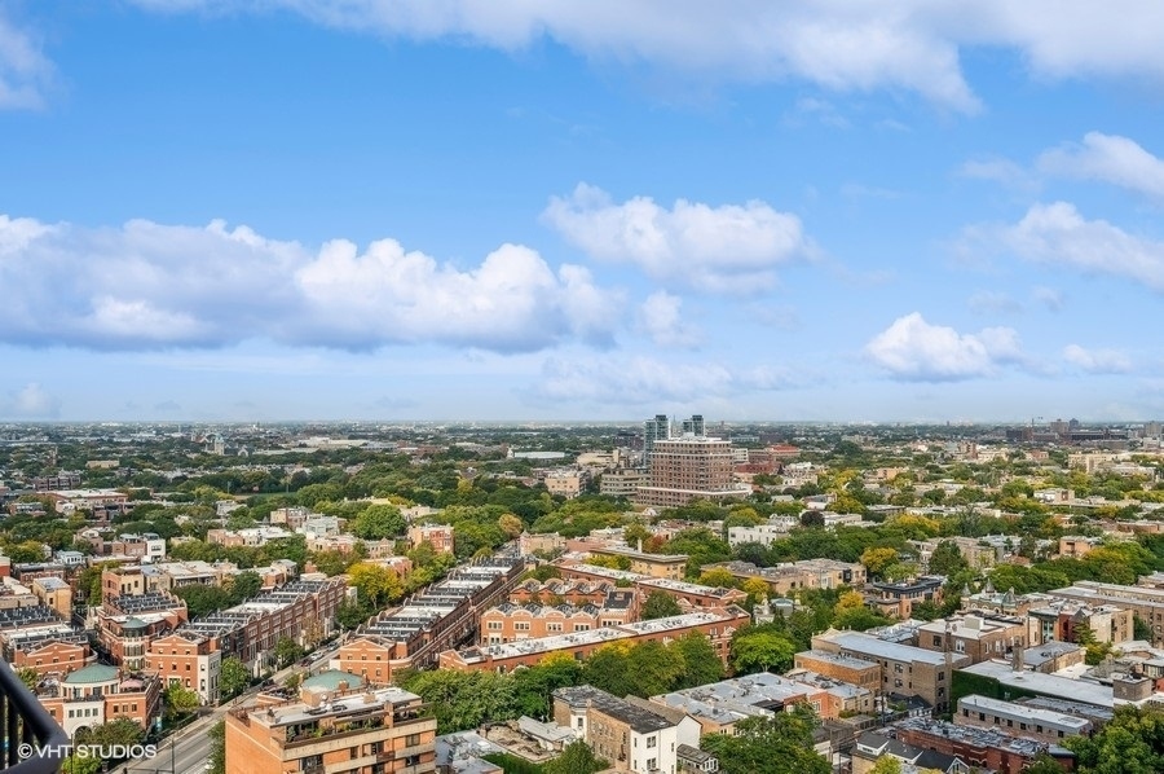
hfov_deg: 62.0
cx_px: 582
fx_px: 969
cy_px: 387
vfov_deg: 43.5
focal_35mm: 30
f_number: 14
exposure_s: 1/60
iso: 100
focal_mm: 30
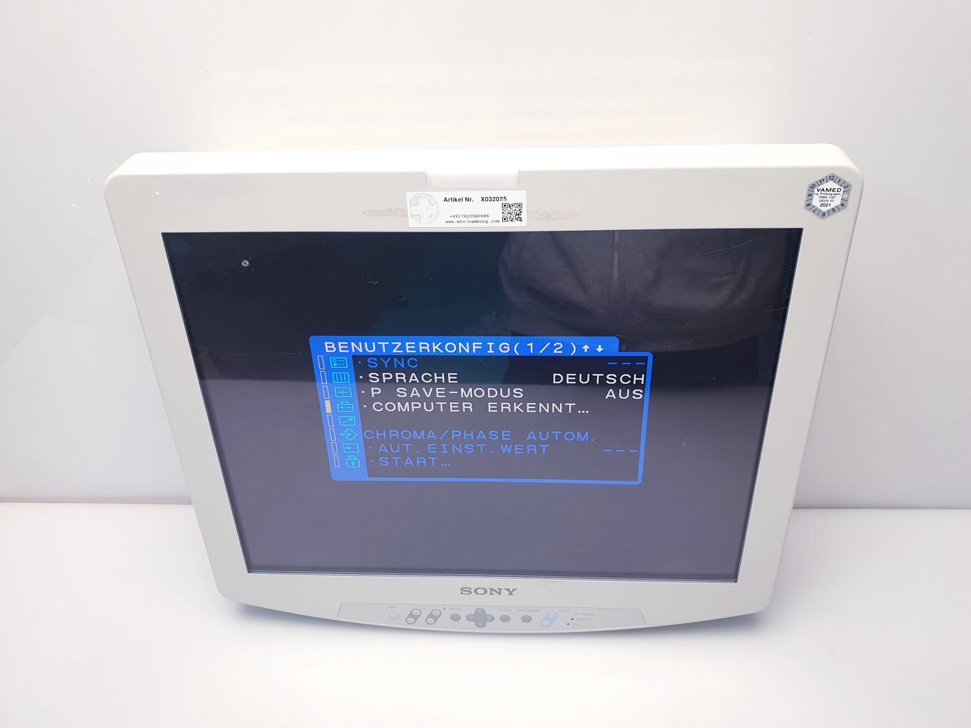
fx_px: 729
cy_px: 364
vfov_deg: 53.1
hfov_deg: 67.3
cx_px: 486
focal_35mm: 26
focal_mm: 4.3
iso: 64
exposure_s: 1/50
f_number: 2.4
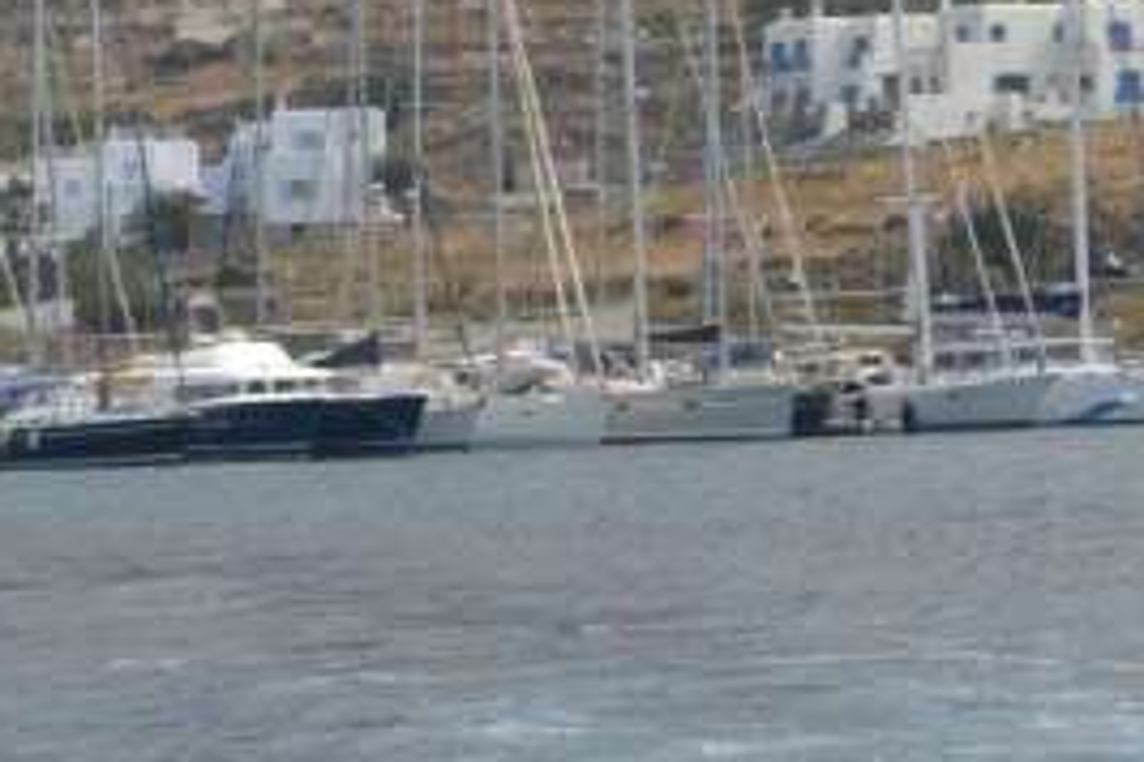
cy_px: 90
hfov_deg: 9.6
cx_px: 1457
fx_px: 6673
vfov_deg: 6.5
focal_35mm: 210
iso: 100
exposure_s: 1/200
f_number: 7.1
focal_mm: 70
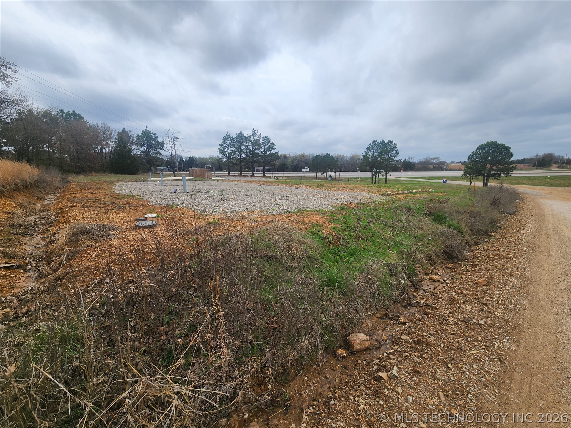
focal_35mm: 13
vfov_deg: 89.9
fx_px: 214
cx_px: 286
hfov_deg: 106.2
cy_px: 214
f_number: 2.2
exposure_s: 1/1794
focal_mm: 2.2
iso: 50
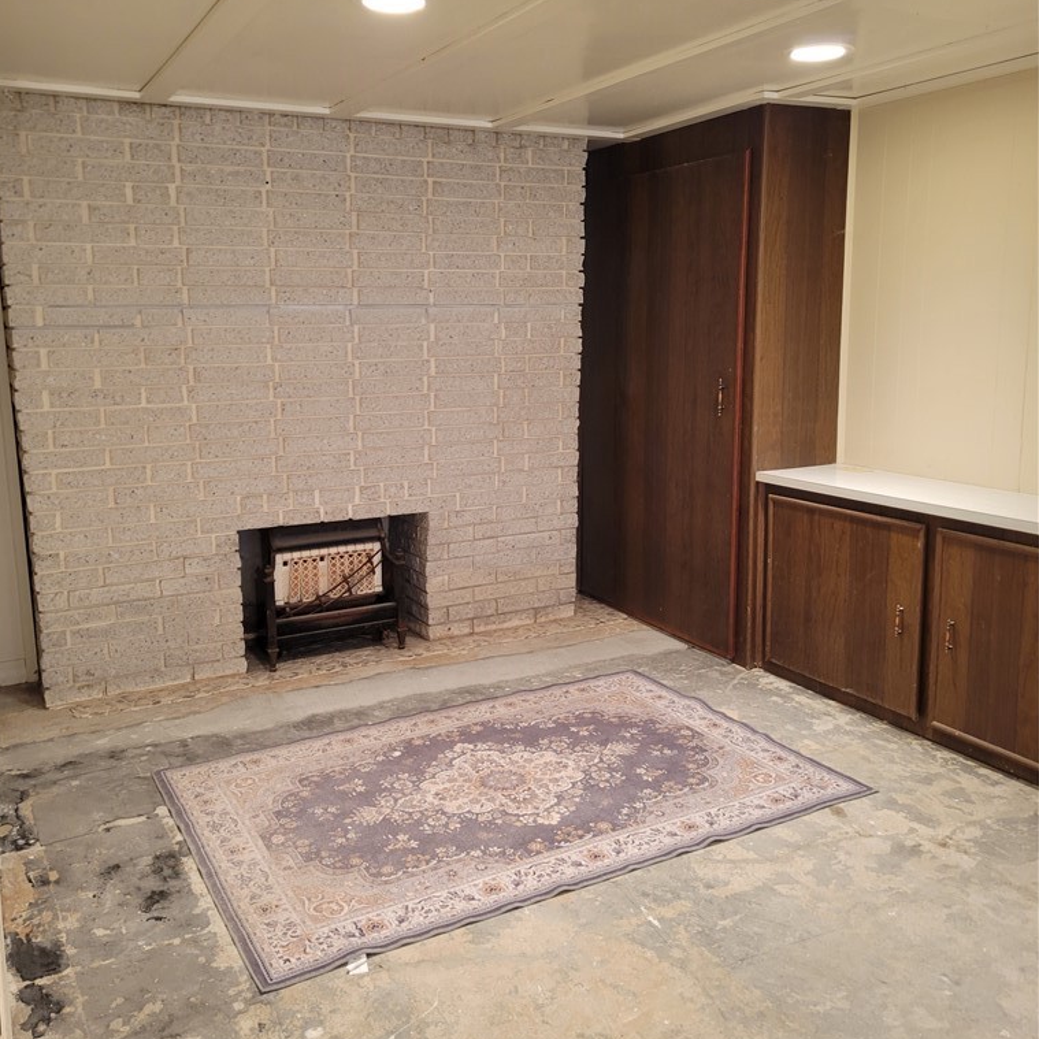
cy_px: 486
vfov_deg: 52.5
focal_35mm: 31
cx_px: 515
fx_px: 1053
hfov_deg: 52.5
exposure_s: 1/40
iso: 250
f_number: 1.8
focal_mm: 5.4
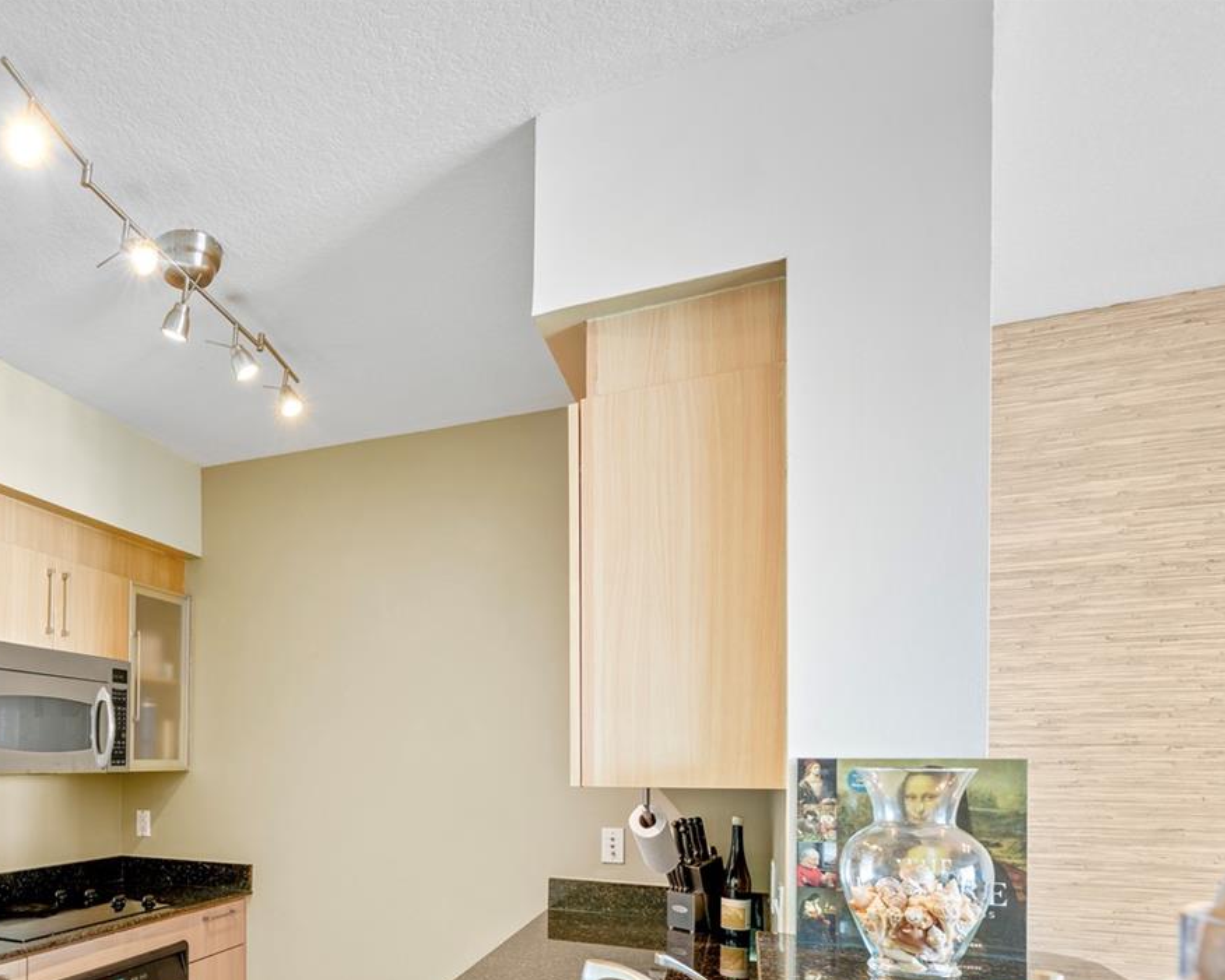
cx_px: 274
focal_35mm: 24
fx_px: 870
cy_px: 737
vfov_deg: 55.9
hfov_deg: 65.0
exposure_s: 1.3
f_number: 8
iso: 64
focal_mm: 14
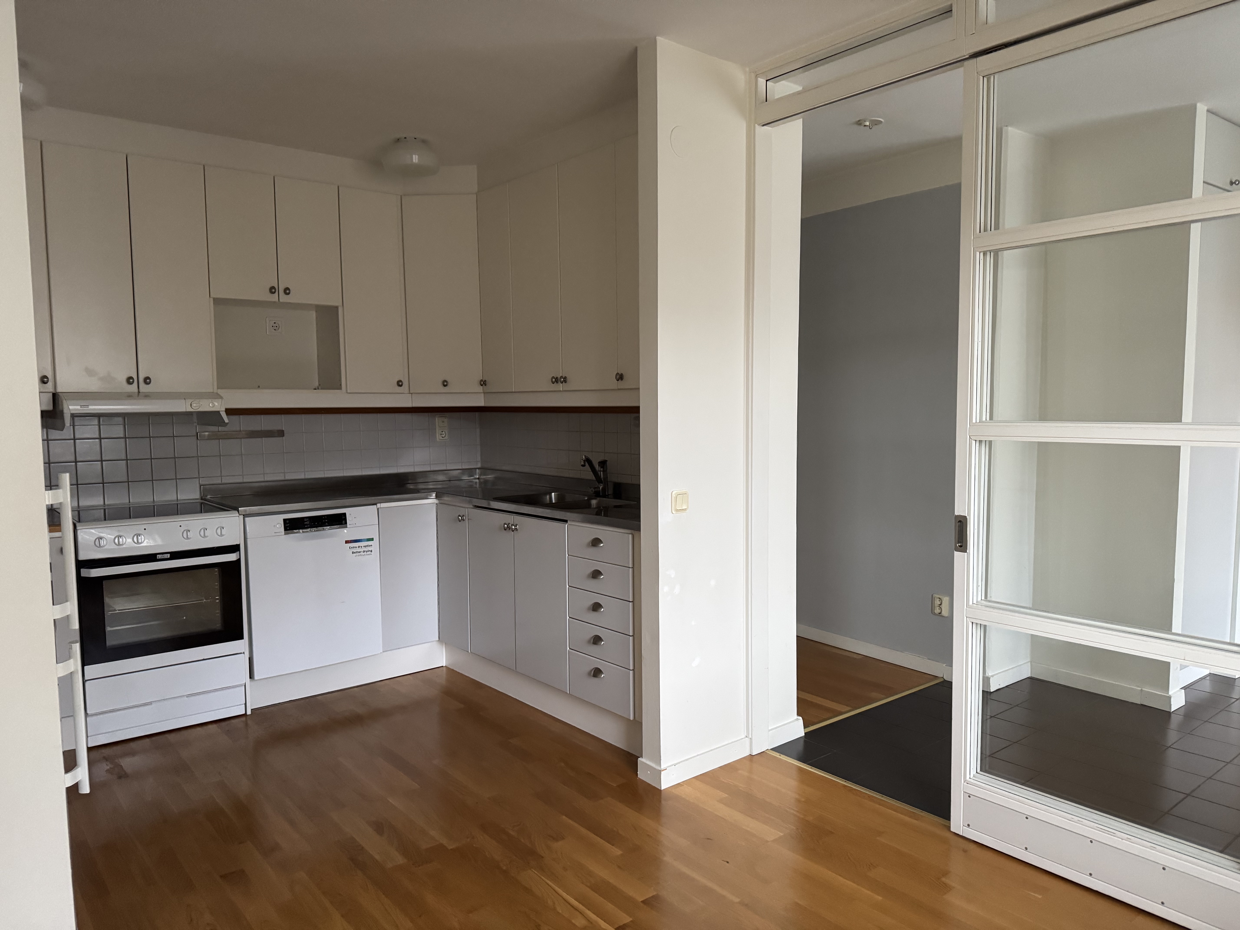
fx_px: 860
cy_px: 465
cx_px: 620
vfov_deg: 56.8
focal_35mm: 24
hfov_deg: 71.6
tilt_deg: -4.0
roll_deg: +1.0
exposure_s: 1/60
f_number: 1.78
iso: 640
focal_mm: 6.76
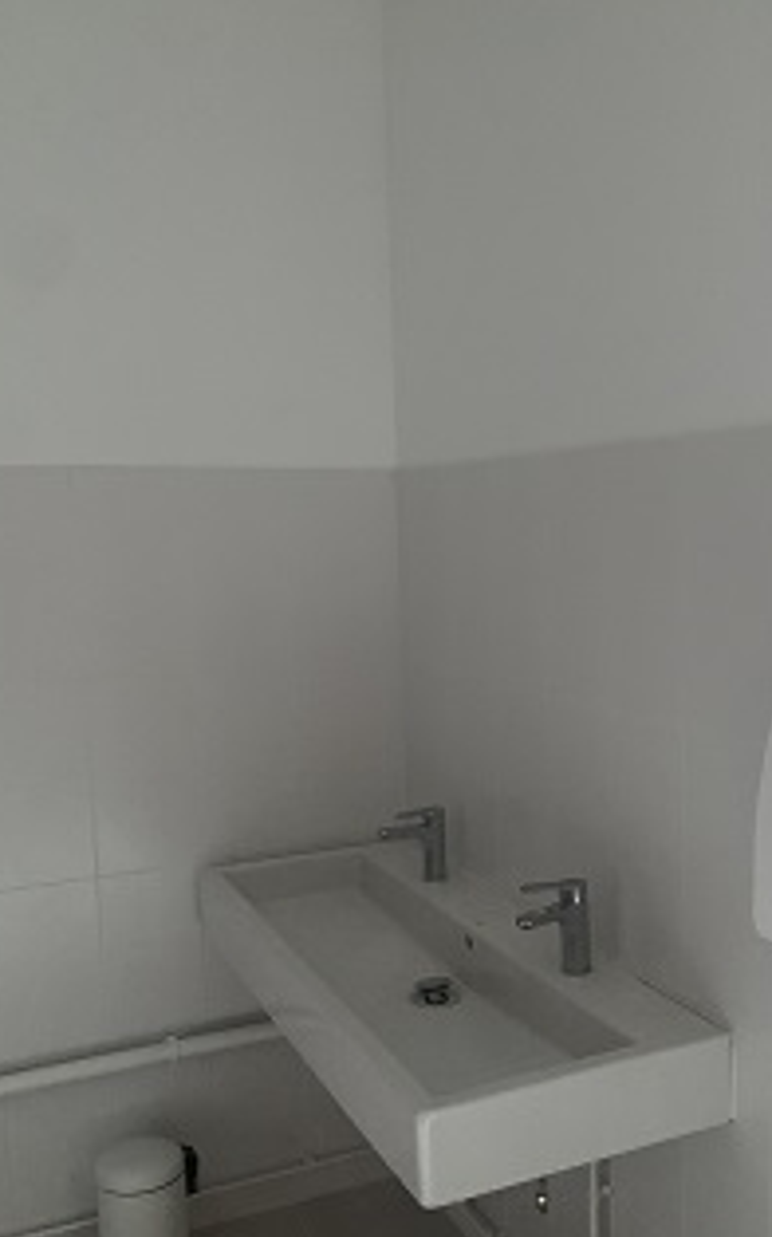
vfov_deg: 53.9
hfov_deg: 35.0
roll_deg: +0.9
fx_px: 1213
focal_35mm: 36
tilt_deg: -8.0
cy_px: 697
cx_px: 516
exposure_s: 1/27
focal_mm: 4.25
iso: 800
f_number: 1.8
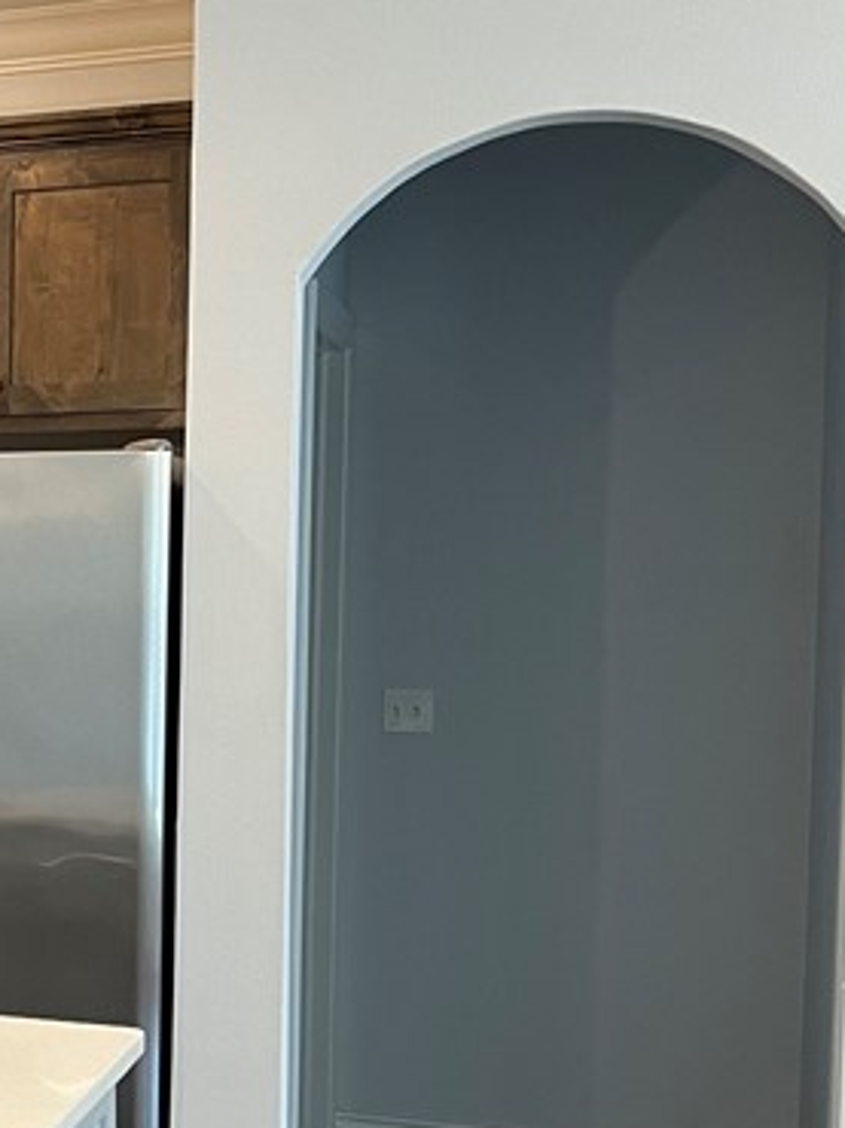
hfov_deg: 17.3
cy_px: 662
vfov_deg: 27.0
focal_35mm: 72
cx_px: -595
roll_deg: +0.6
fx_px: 2346
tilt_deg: -3.5
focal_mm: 5.1
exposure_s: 1/60
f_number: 1.6
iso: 125
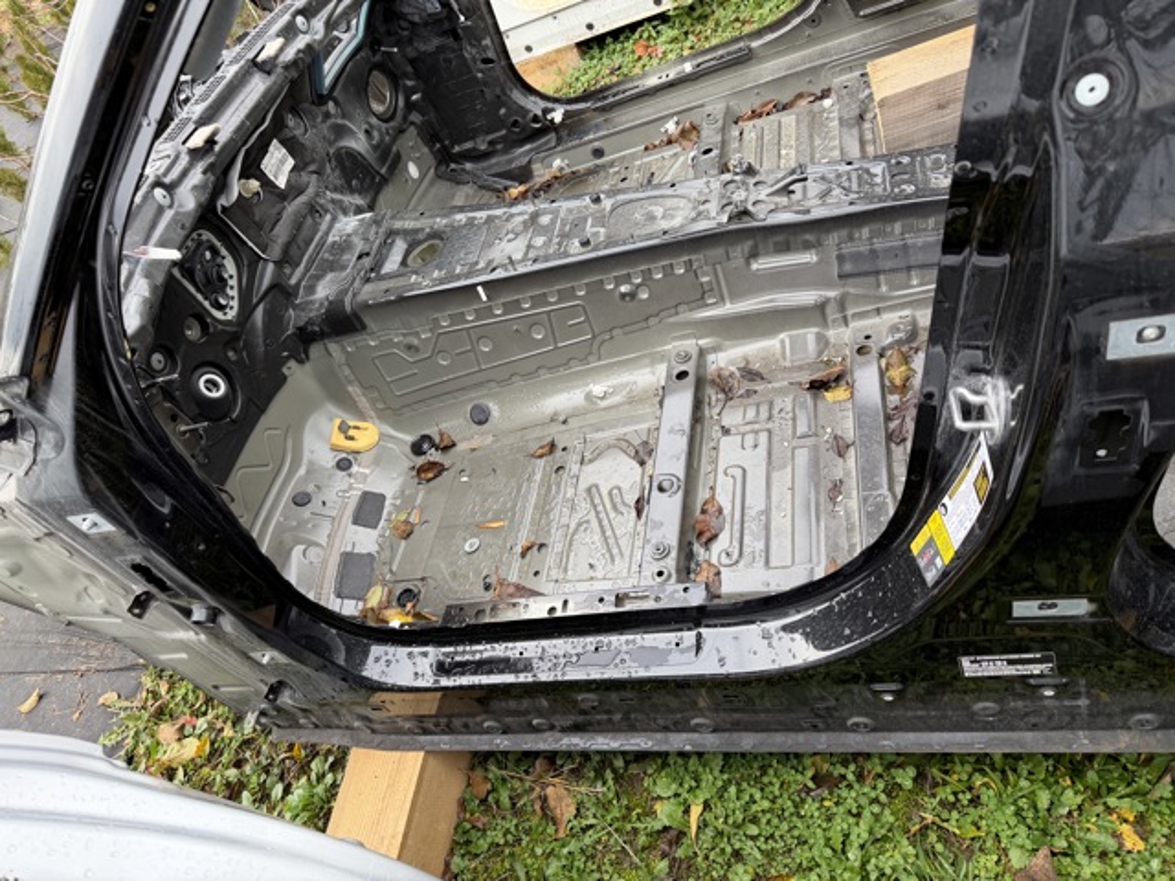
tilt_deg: -42.8
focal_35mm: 24
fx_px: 815
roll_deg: +34.9
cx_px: 588
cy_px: 440
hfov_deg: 71.6
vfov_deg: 56.8
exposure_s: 1/121
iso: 50
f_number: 1.78
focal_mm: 6.76
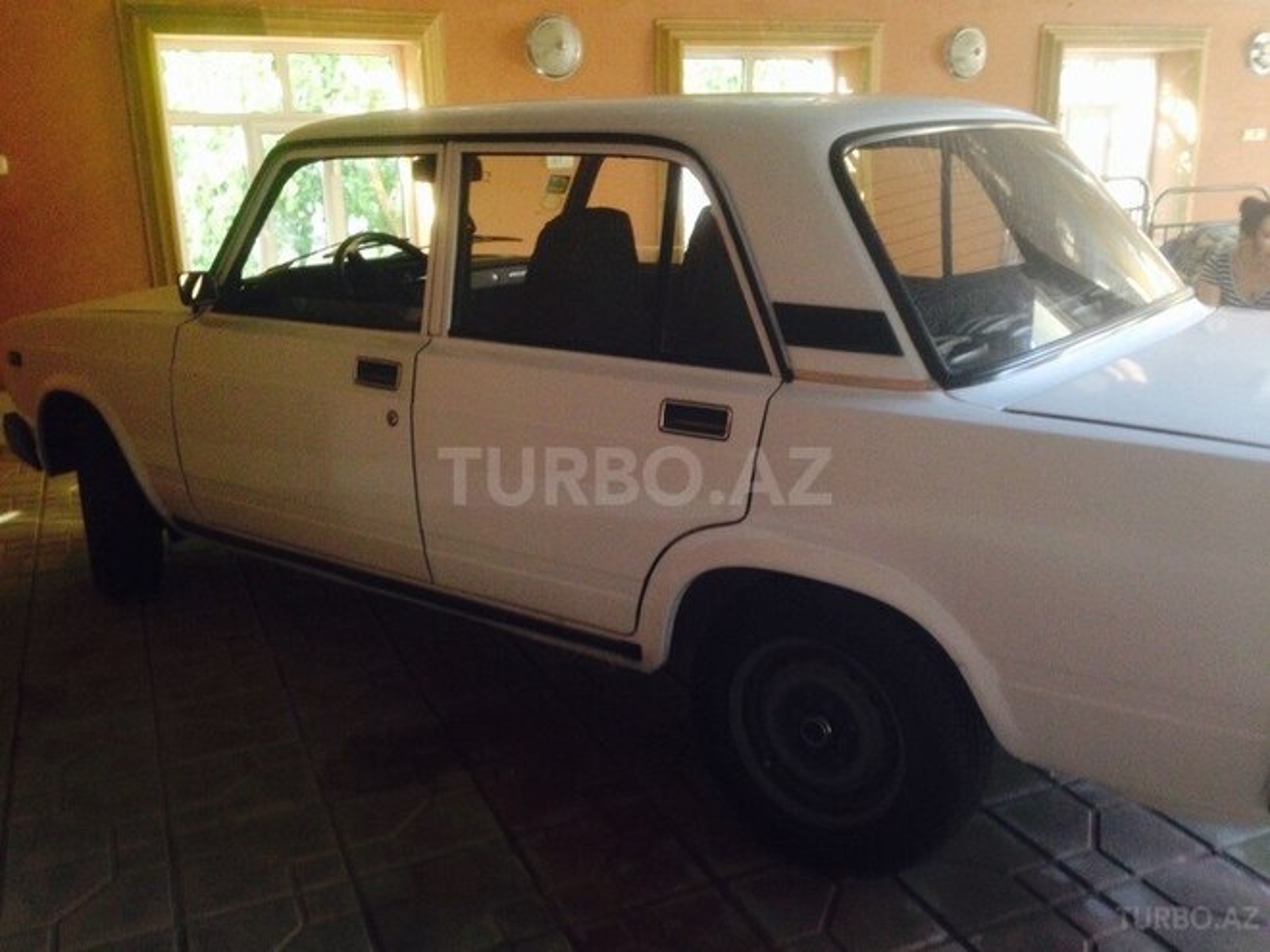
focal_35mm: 33
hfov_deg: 55.4
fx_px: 1211
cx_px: 635
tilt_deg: -13.5
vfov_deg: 42.9
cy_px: 476
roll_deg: -1.3
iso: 125
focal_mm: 4.12
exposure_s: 1/20
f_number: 2.4
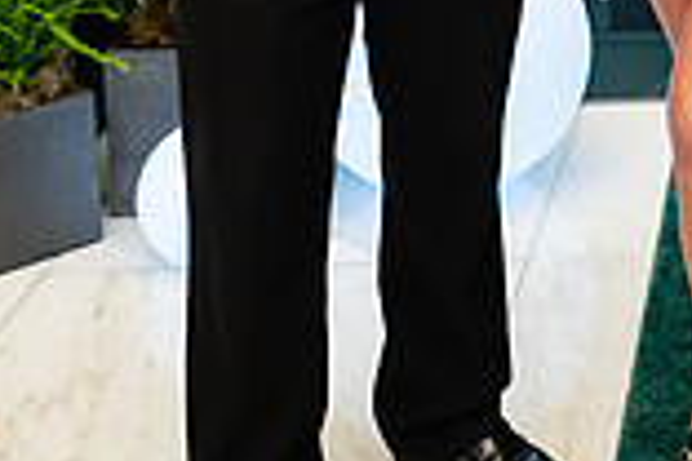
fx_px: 2268
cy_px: -372
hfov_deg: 15.8
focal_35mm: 118
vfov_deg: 10.9
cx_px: 1056
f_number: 3.2
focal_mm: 30.5
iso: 1250
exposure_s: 1/160
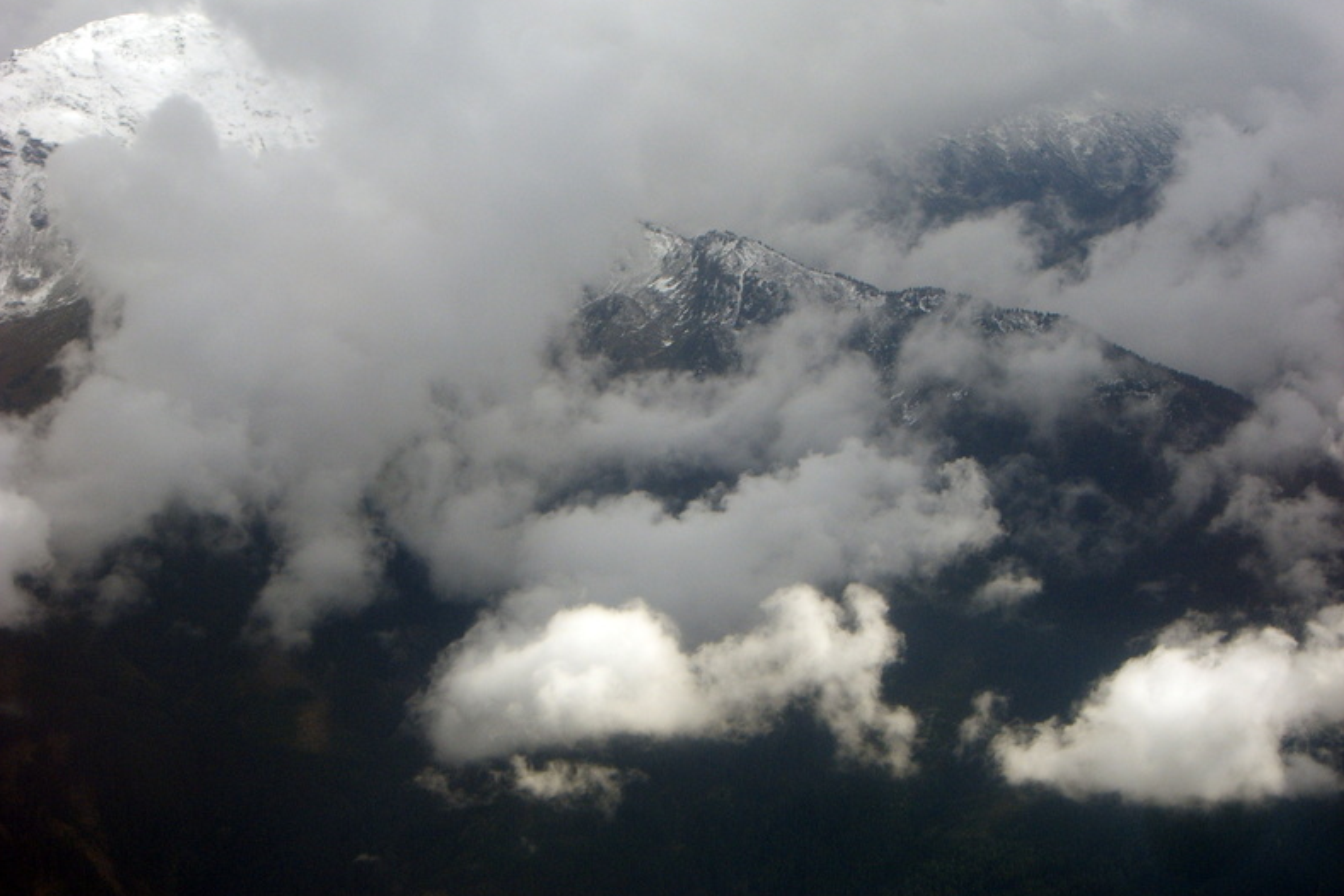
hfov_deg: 17.2
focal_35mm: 119
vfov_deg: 11.5
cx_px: 671
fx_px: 4442
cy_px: 399
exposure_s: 1/250
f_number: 5.2
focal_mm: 18.6
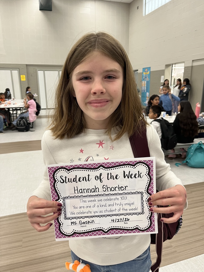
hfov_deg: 53.1
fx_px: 204
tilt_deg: -14.1
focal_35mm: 26
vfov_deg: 67.3
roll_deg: +0.7
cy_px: 136
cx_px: 102
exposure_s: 1/60
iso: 200
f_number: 1.6
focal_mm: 5.1
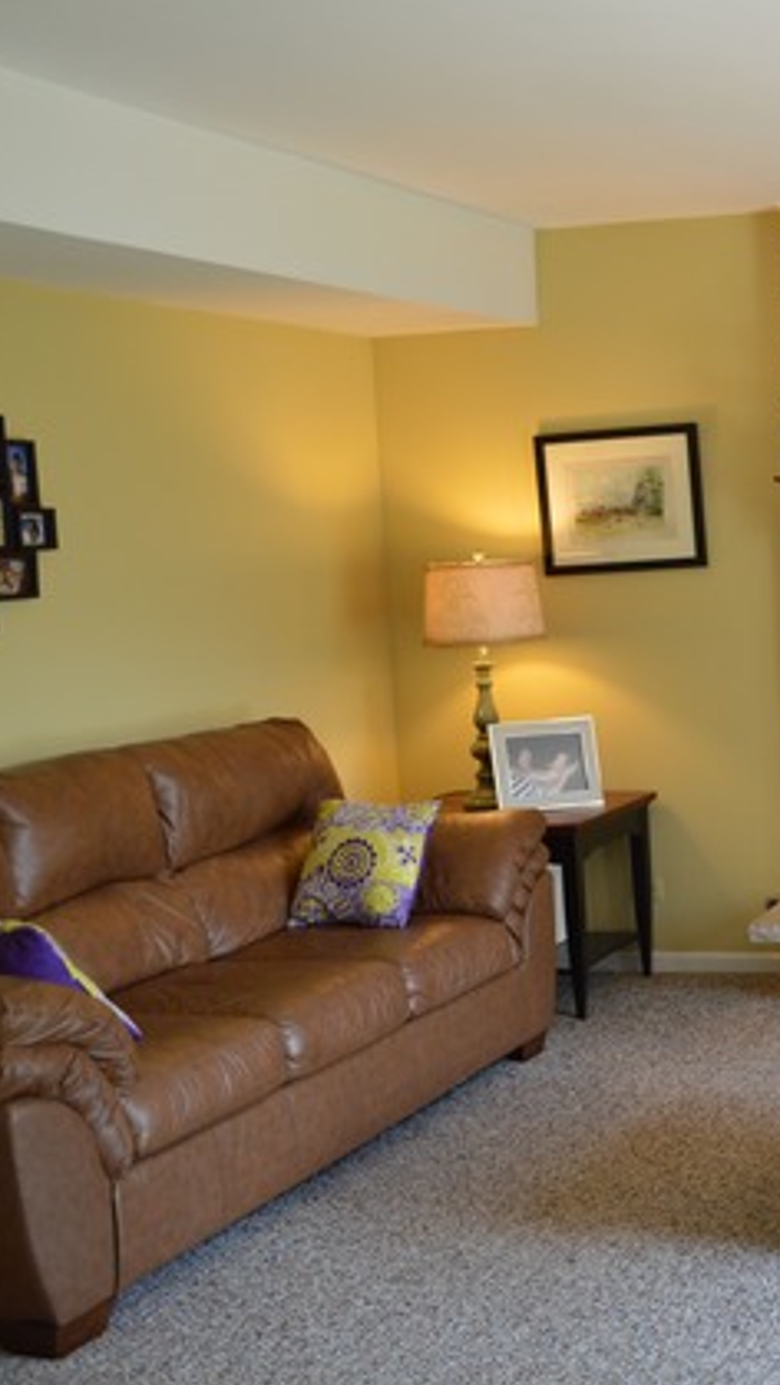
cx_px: 982
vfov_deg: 42.9
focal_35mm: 48
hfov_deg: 22.6
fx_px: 1763
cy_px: 697
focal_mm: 20
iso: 400
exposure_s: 1/60
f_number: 3.8
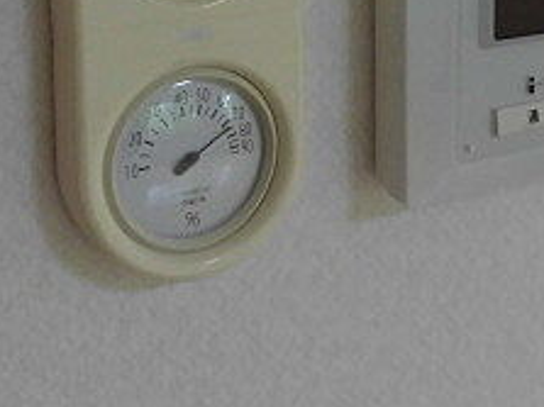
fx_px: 1084
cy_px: -93
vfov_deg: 19.9
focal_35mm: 69
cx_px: 332
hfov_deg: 28.1
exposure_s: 1/50
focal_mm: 4.3
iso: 250
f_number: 3.1
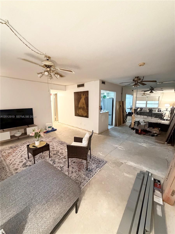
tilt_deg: -9.9
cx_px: 88
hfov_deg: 85.7
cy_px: 117
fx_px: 94
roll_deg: +0.4
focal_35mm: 14
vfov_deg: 102.1
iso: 800
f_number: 2.2
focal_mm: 2.22
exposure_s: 1/60
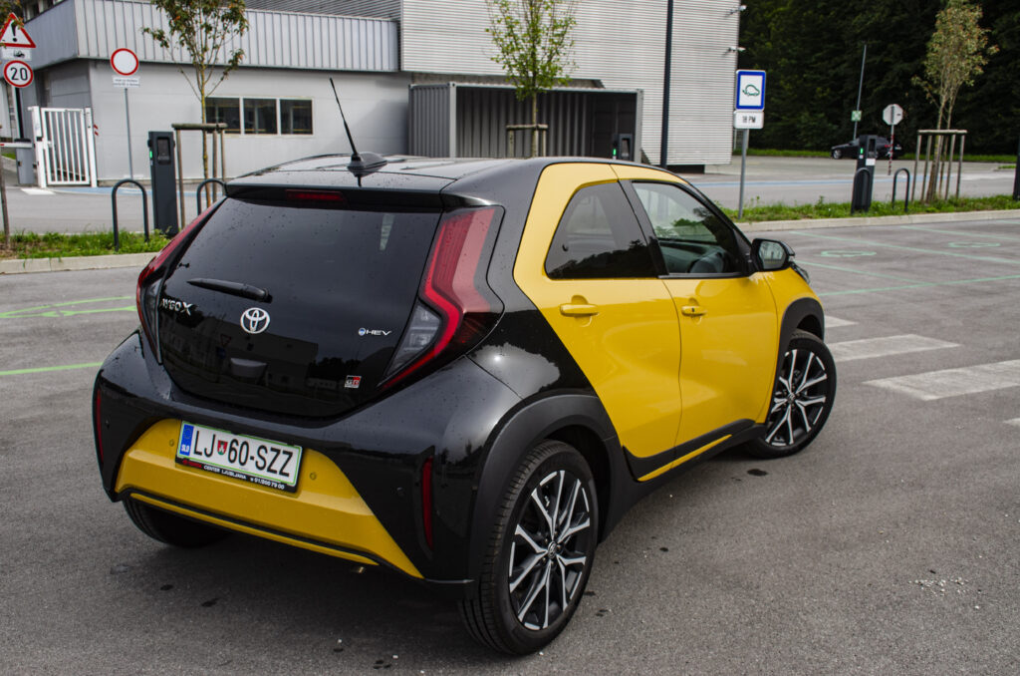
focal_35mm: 36
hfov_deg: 53.2
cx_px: 510
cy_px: 338
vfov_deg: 36.7
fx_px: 1018
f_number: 7.1
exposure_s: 1/200
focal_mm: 24
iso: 200
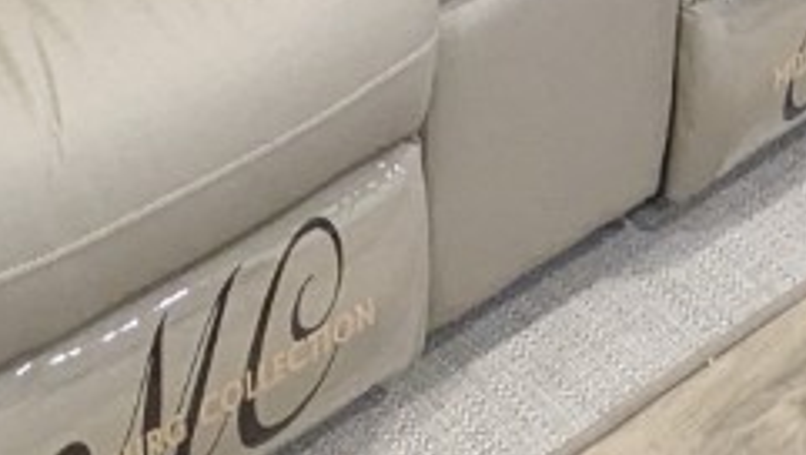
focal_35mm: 101
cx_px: 119
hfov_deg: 20.8
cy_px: -890
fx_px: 2160
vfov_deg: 9.5
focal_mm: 2.35
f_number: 2.2
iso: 408
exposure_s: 1/73
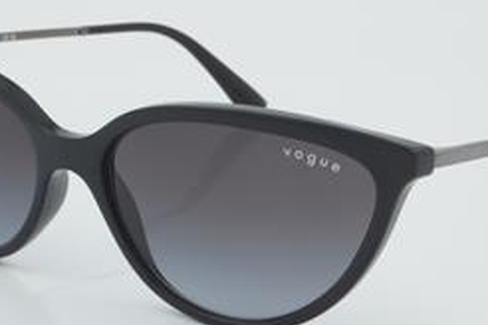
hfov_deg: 16.8
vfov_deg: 11.2
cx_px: 246
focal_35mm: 122
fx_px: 1654
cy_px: 180
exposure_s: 1/3
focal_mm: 50
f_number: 32
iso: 100
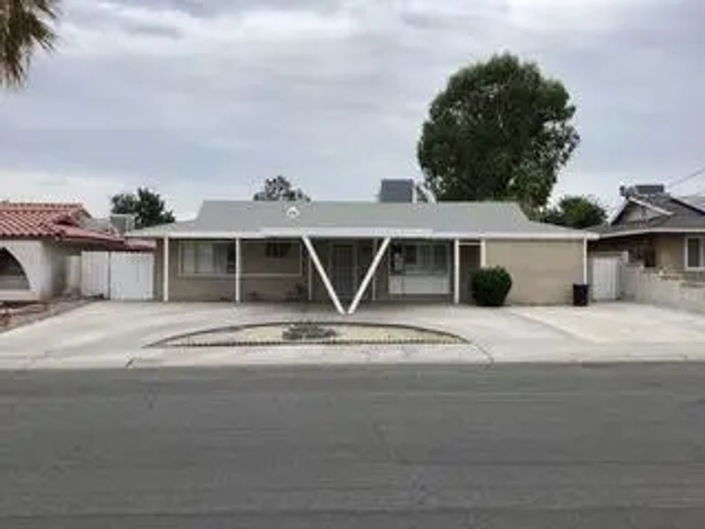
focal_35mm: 31
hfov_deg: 58.4
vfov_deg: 45.4
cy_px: 264
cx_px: 352
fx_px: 631
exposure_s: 1/1698
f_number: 2.4
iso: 25
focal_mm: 3.3
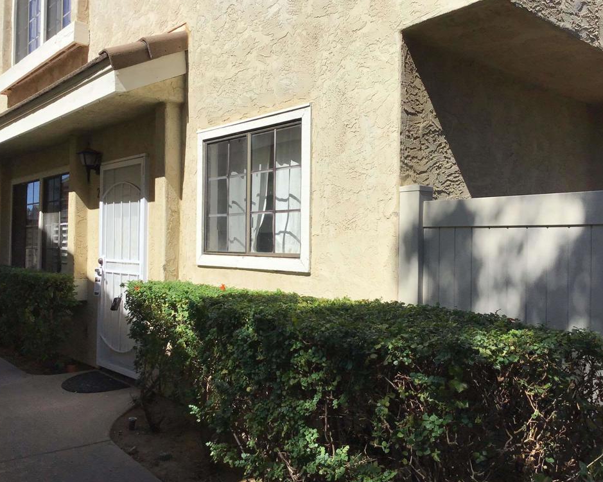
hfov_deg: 54.2
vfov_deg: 44.5
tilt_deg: +0.2
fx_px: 589
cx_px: 299
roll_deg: -0.7
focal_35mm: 33
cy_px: 236
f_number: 2.4
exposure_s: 1/2092
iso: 25
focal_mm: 3.3
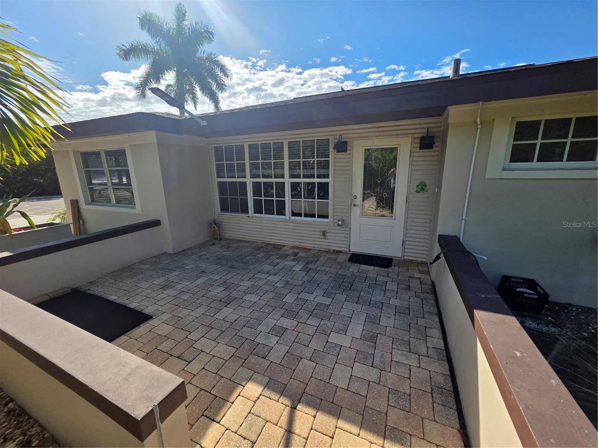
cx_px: 299
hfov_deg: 106.2
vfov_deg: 89.9
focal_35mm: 13
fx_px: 225
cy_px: 224
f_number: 1.9
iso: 40
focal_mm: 2.2
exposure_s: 1/2524
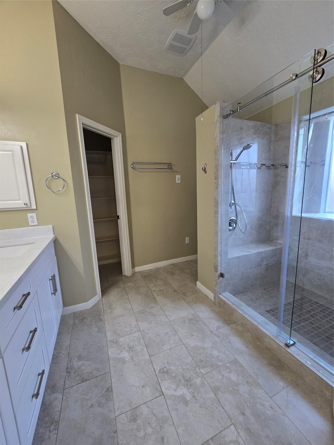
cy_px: 222
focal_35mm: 13
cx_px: 167
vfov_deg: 106.2
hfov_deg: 89.9
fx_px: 167
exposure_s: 1/60
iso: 200
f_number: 2.2
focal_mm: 2.2
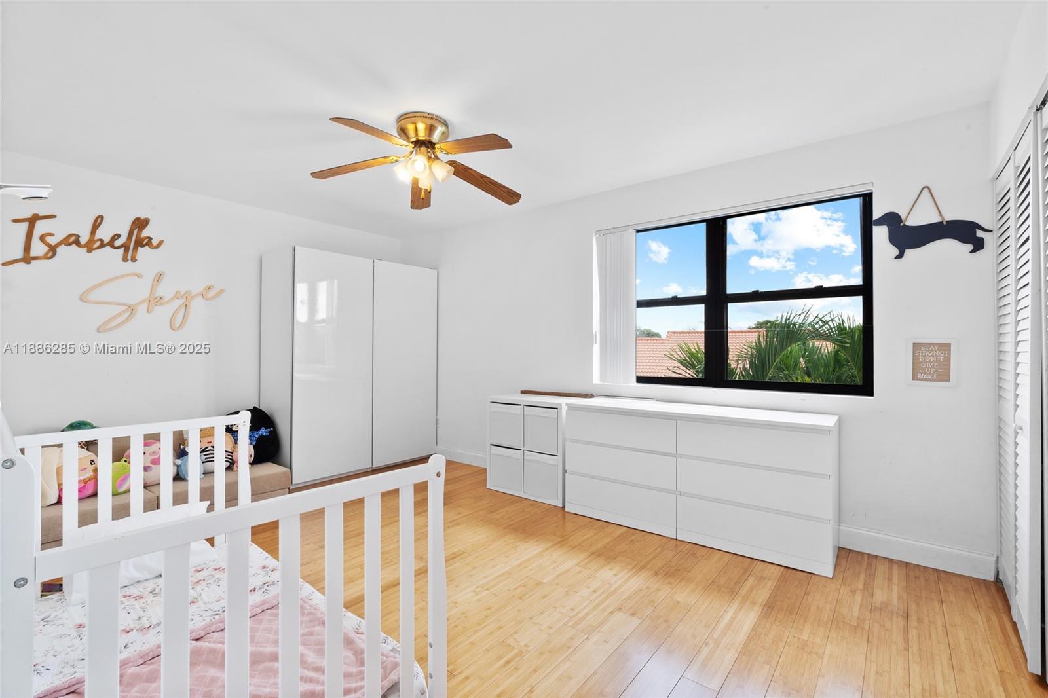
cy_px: 349
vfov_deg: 73.7
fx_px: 466
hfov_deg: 96.7
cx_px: 524
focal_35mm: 16
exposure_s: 1
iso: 200
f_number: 16
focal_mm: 16
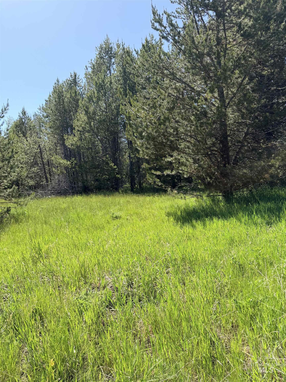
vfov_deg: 71.6
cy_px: 191
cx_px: 143
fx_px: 264
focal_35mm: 24
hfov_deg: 56.8
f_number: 1.78
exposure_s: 1/2110
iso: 80
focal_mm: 6.76
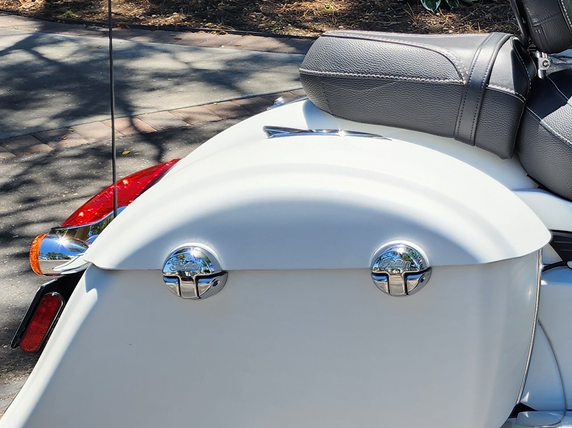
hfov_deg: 23.0
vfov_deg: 20.4
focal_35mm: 72
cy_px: 224
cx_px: 805
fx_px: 1190
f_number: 1.8
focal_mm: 6.4
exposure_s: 1/353
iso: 12
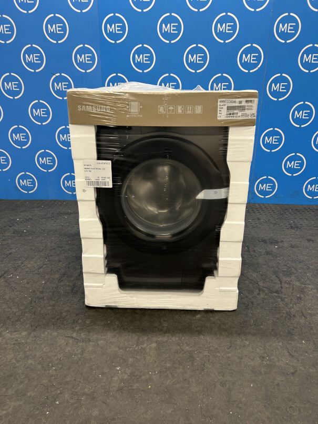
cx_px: 159
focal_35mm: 26
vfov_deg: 67.3
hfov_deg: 53.1
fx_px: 318
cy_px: 212
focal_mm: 5.7
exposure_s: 1/50
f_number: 1.5
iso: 80
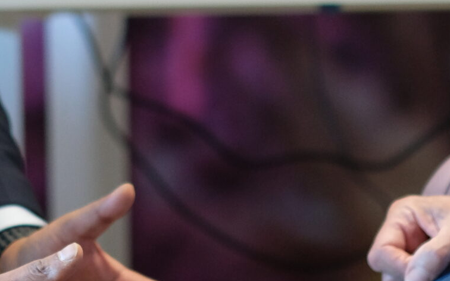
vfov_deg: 7.1
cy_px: -115
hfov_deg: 11.4
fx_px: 2244
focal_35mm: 183
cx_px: 132
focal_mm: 35
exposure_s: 1/250
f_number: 1.8
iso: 1250
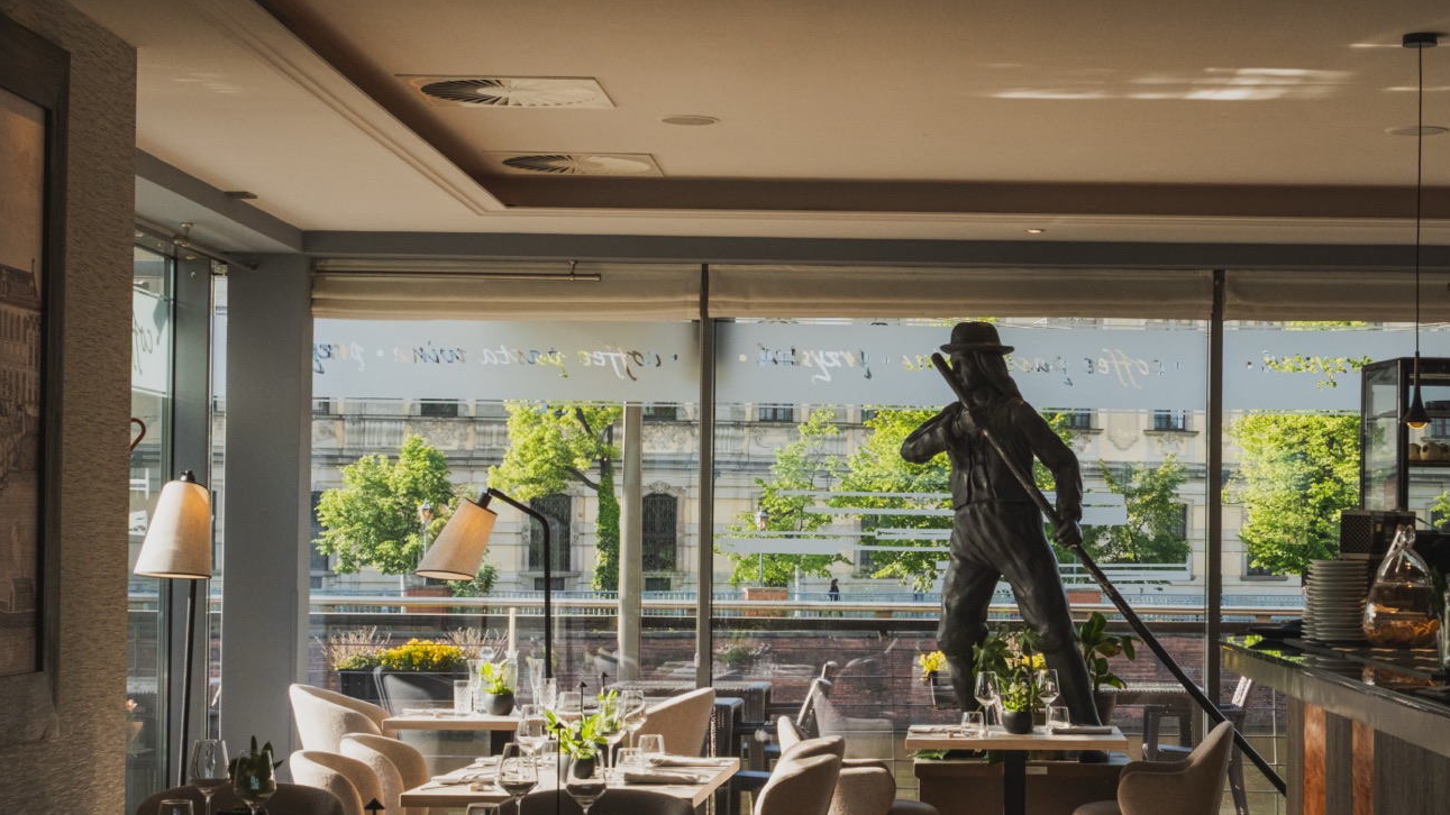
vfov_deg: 16.5
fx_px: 2807
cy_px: 506
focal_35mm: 73
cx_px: 992
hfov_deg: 28.7
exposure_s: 1/250
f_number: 9
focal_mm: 33
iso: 800
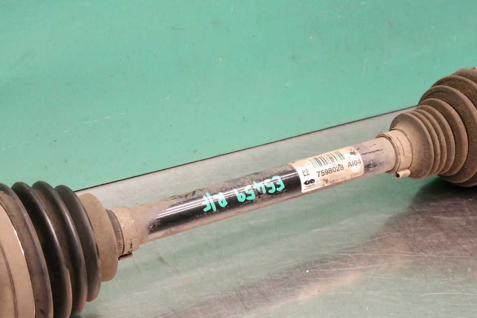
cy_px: 184
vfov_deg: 16.1
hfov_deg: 23.9
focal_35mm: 85
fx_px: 1126
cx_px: 218
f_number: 8
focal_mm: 40
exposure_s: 1/80
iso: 1600
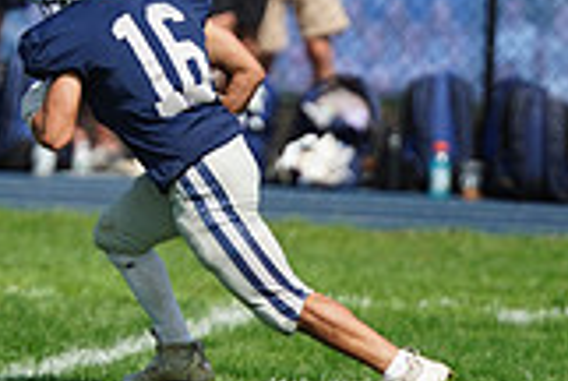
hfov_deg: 1.9
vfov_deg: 1.3
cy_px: 125
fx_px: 17055
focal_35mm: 1079
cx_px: 81
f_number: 2.8
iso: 400
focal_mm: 300
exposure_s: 1/6400
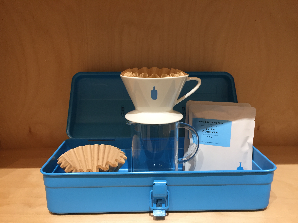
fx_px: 250
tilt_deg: -14.0
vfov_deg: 48.2
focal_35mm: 29
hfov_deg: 61.7
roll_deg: -0.8
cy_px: 112
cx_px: 149
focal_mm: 4.15
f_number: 2.2
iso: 40
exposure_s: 1/30
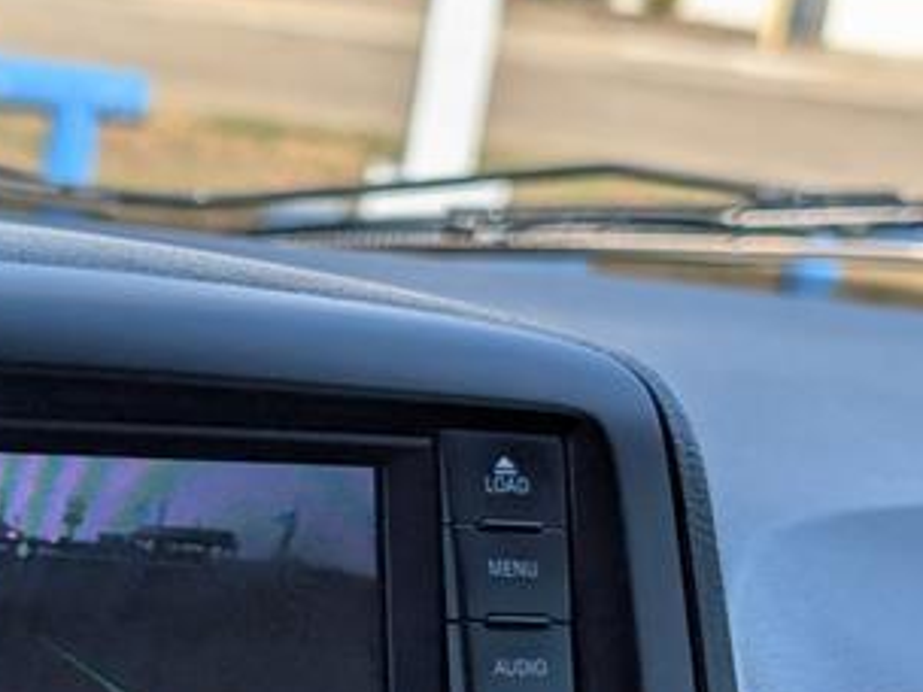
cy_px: 686
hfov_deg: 18.7
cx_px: 52
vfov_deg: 14.2
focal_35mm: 103
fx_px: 2746
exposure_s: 1/455
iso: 18
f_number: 1.68
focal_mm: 6.9
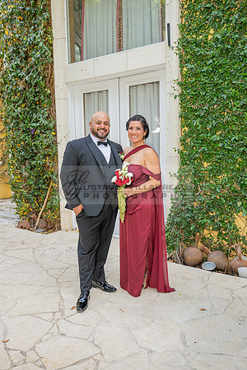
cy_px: 185
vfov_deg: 61.9
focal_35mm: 30
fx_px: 309
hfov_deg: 43.6
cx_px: 124
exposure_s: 1/200
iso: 200
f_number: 5
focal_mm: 30
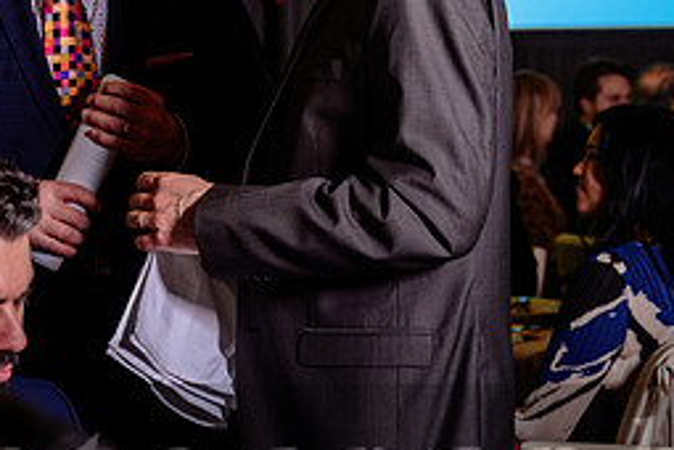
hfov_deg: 17.6
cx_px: 241
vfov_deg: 11.8
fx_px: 2172
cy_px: 110
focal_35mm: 116
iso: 1000
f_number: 3.5
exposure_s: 1/125
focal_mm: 51
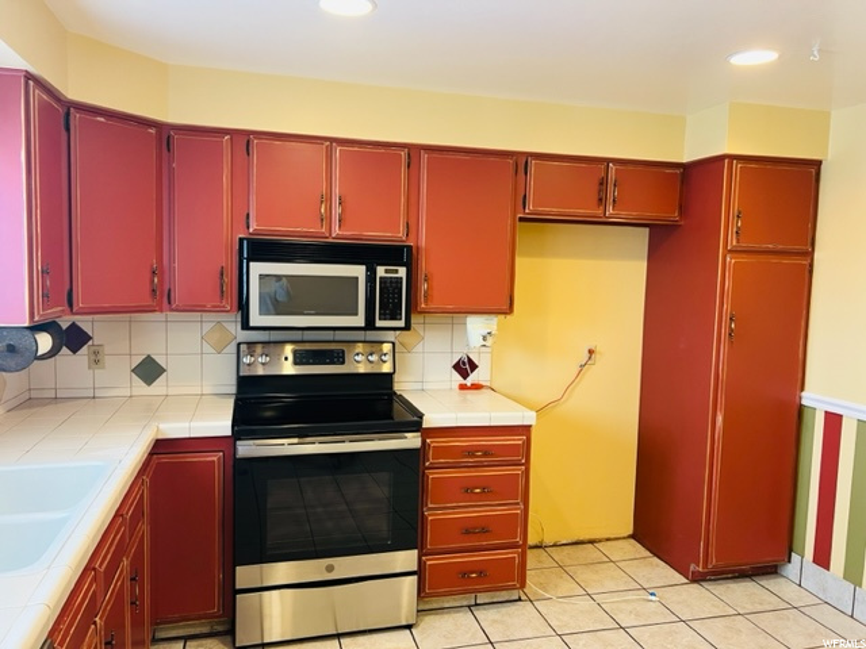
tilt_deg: -4.8
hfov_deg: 67.3
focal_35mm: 26
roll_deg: -1.0
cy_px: 324
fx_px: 650
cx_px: 433
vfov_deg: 53.1
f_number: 1.5
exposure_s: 1/60
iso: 125
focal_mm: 5.7
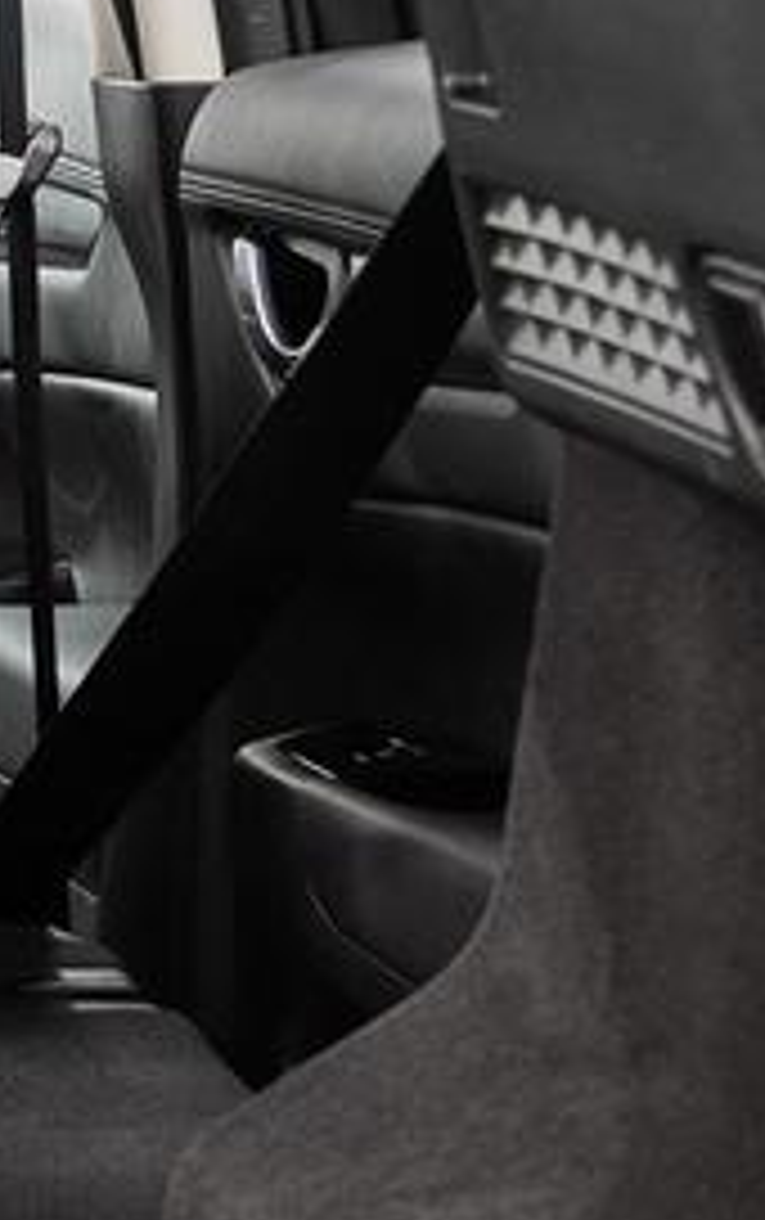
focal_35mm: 279
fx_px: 9282
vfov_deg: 7.5
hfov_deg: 4.5
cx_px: -1638
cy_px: 932
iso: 100
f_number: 5.6
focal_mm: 51.6
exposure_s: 1/1.25
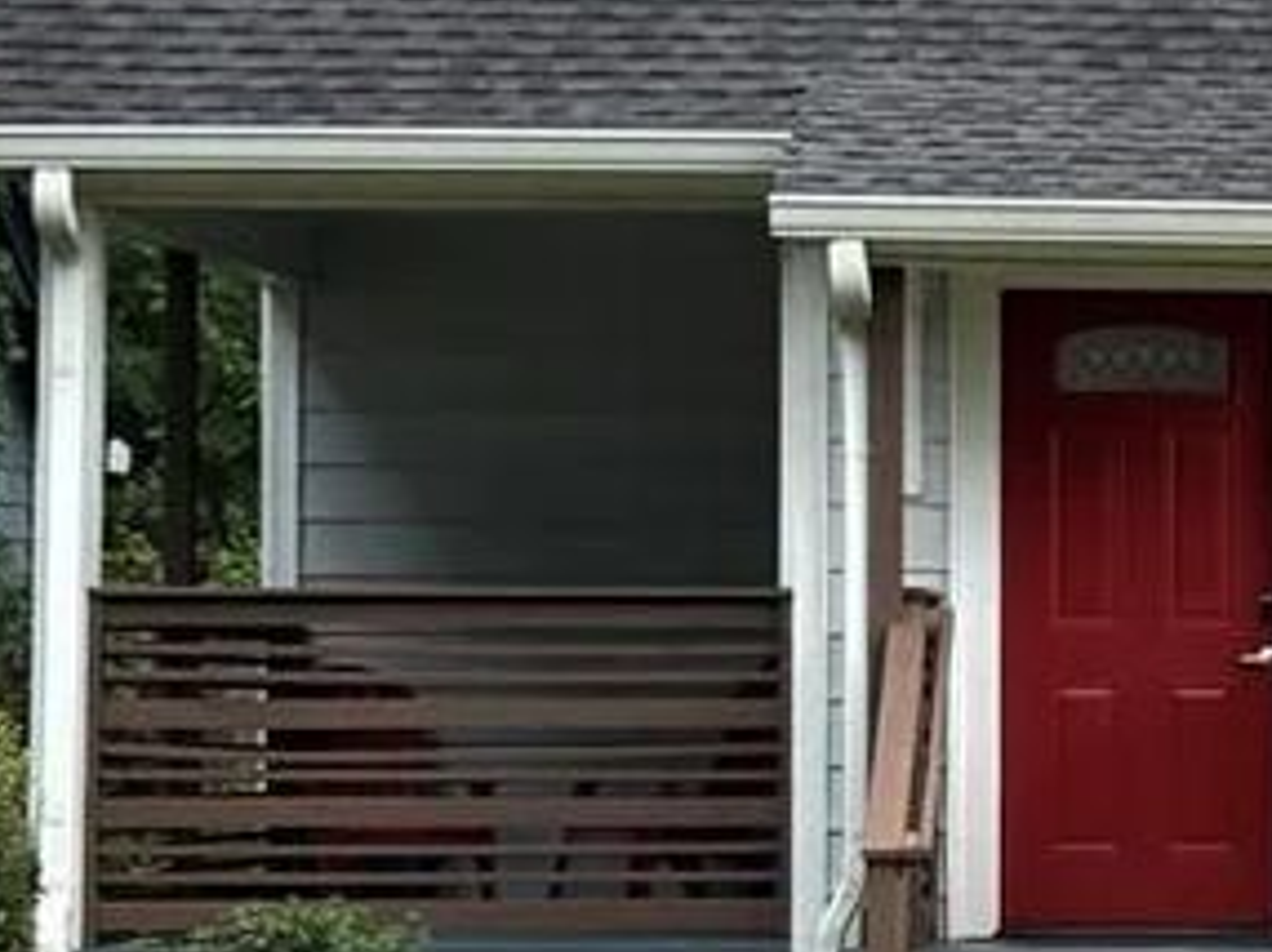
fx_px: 6315
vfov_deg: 8.6
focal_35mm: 172
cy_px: 725
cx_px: 2001
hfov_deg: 11.0
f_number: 1.78
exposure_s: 1/615
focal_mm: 6.86
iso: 64
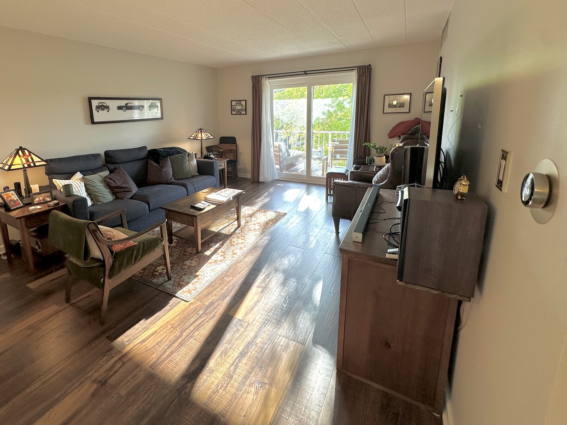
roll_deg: +1.3
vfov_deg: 73.8
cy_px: 167
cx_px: 241
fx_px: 278
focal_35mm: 17
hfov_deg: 90.4
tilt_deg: -10.6
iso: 64
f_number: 2.2
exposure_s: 1/120
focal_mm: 2.22
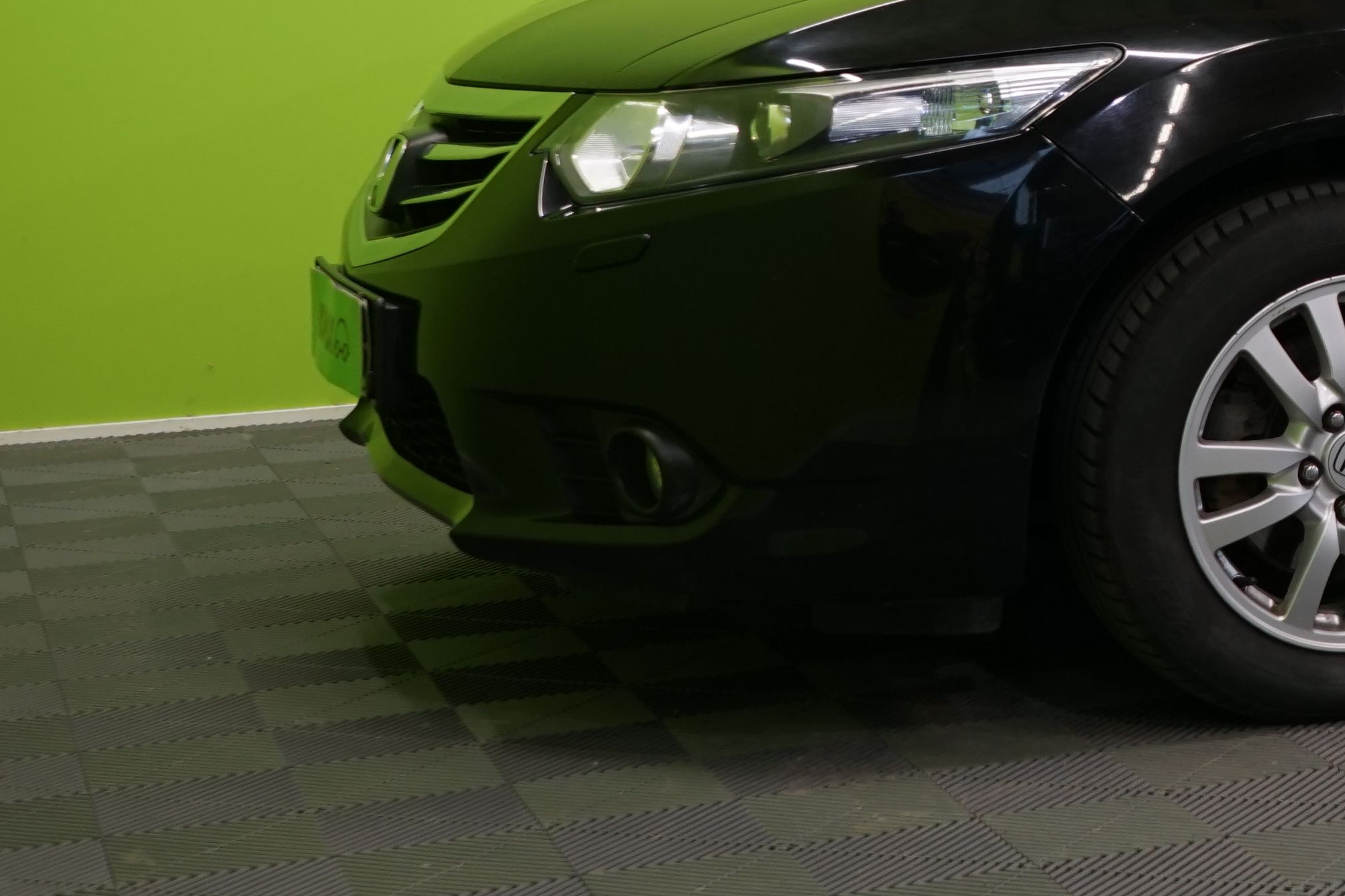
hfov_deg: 20.7
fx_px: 3325
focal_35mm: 89
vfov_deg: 15.2
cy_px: 62
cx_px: 1783
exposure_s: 1/30
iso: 500
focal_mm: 30
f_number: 5.6
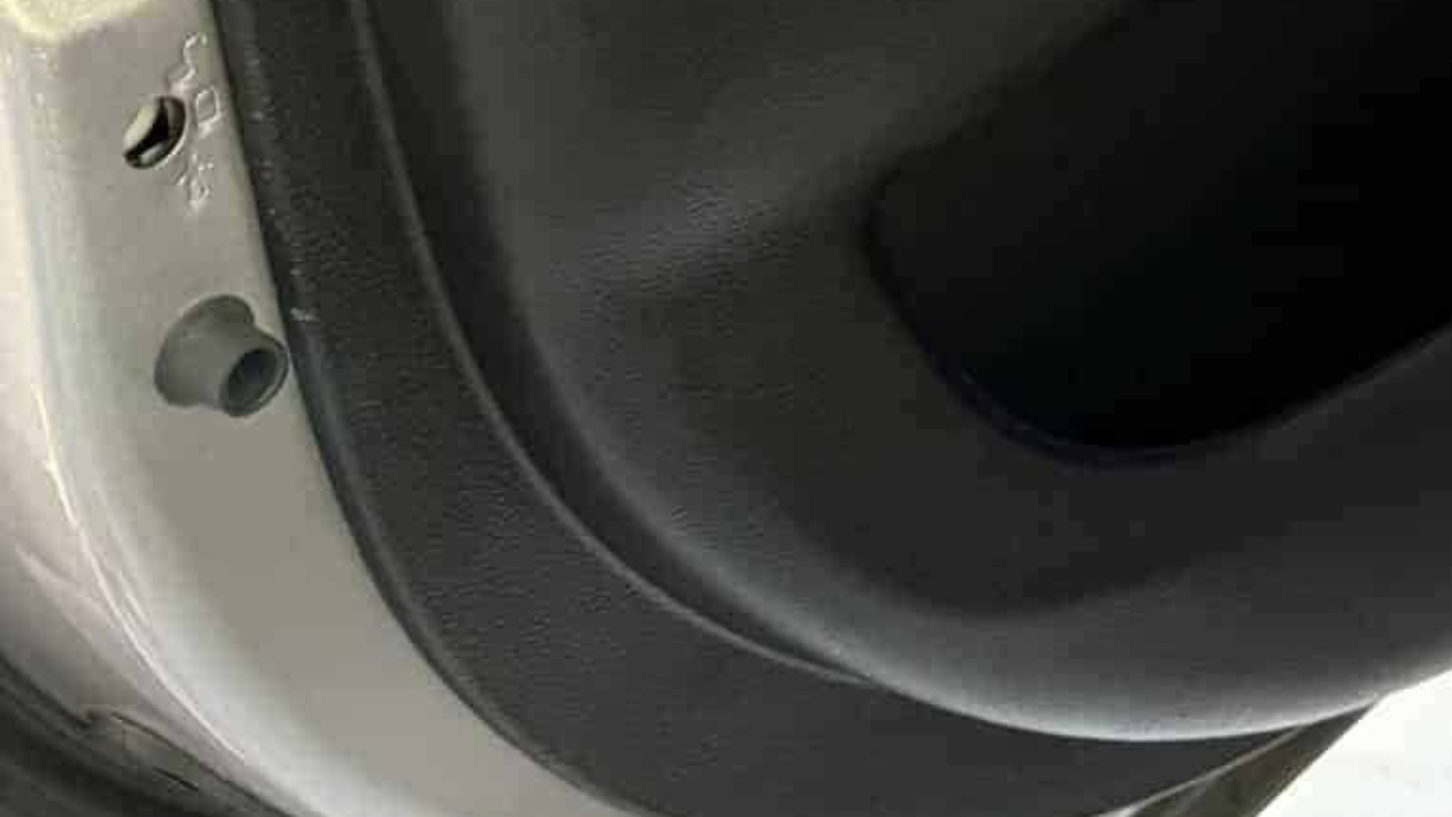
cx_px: 1725
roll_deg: -1.8
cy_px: -1113
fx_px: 3388
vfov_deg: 11.5
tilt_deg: -13.9
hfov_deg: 22.4
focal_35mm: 88
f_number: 1.78
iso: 800
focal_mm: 6.76
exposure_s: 1/40
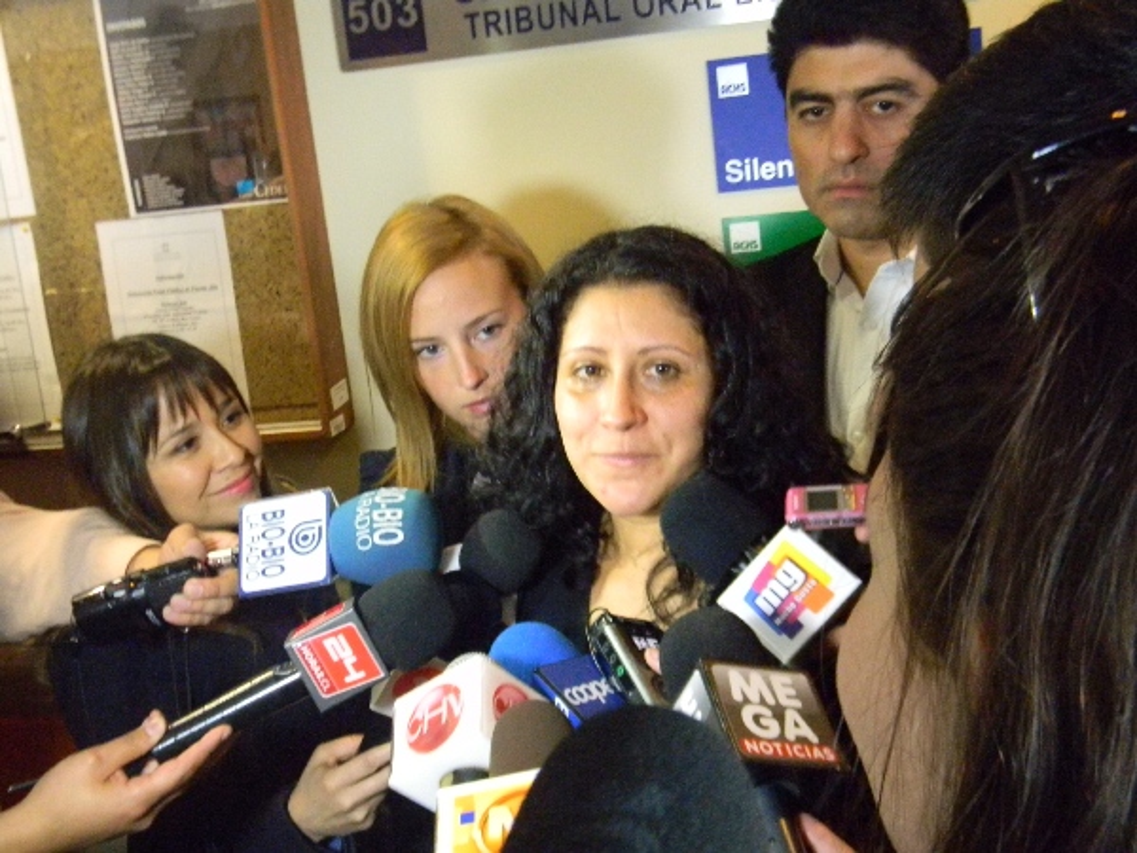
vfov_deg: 35.1
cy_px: 426
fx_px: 1347
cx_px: 568
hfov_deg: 45.8
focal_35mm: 41
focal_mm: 7.3
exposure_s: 1/24.4
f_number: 3.8
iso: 800
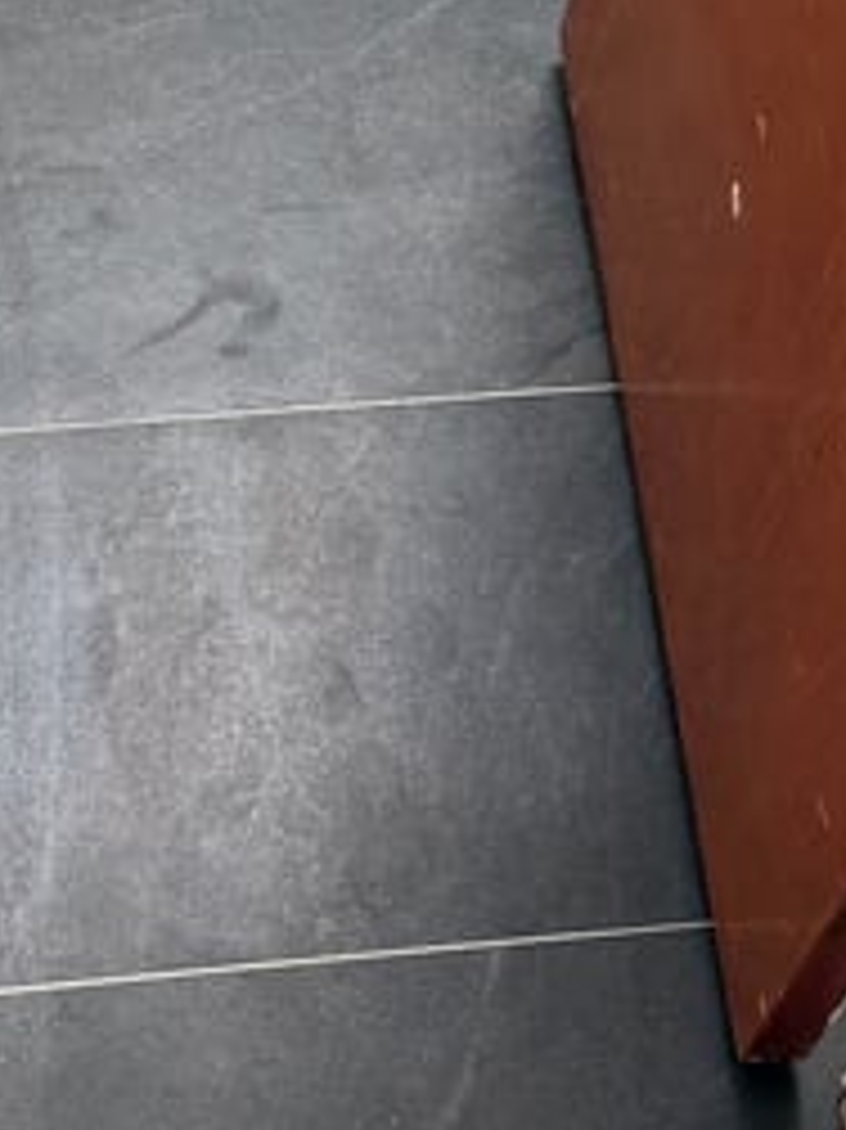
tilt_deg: -53.5
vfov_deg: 19.4
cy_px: -20
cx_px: 176
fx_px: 3196
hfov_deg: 15.0
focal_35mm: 98
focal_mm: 6.76
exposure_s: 1/60
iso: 200
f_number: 1.78
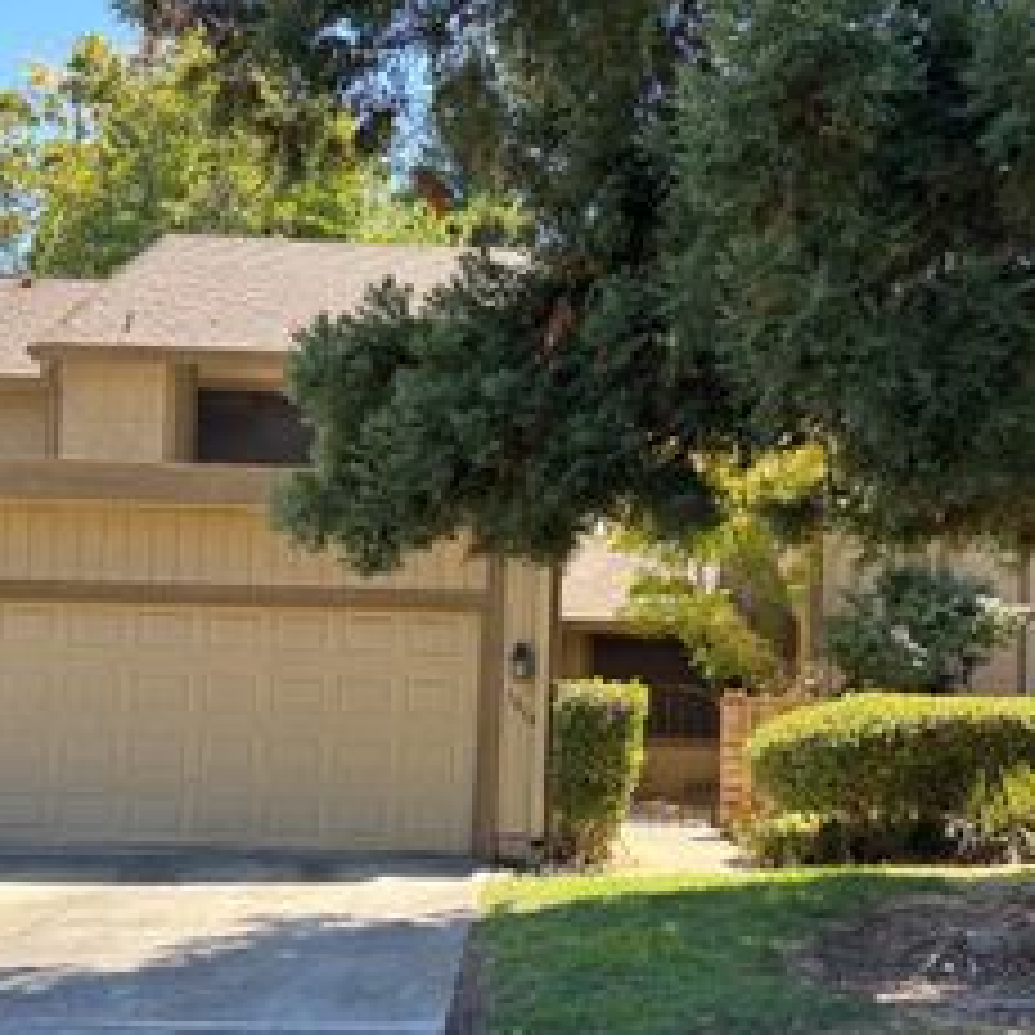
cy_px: 583
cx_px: 580
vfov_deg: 34.0
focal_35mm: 50
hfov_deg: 34.0
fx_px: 1691
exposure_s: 1/475
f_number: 1.6
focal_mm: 5.96
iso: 50
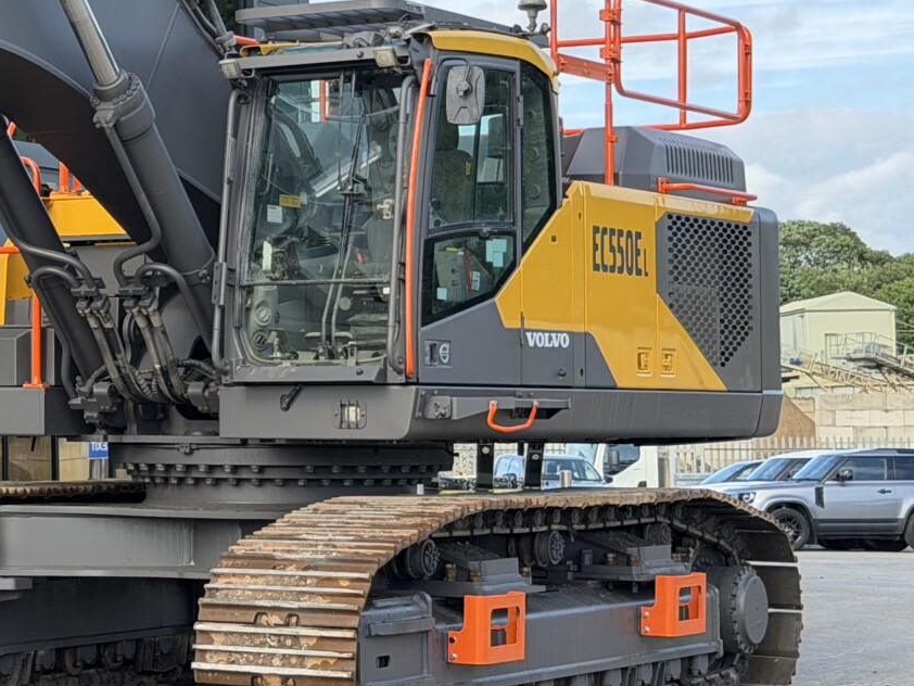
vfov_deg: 13.0
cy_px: 278
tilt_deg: +3.1
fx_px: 3011
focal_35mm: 114
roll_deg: +0.4
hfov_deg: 16.7
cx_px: -128
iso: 100
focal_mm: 6.76
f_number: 1.78
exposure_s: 1/810
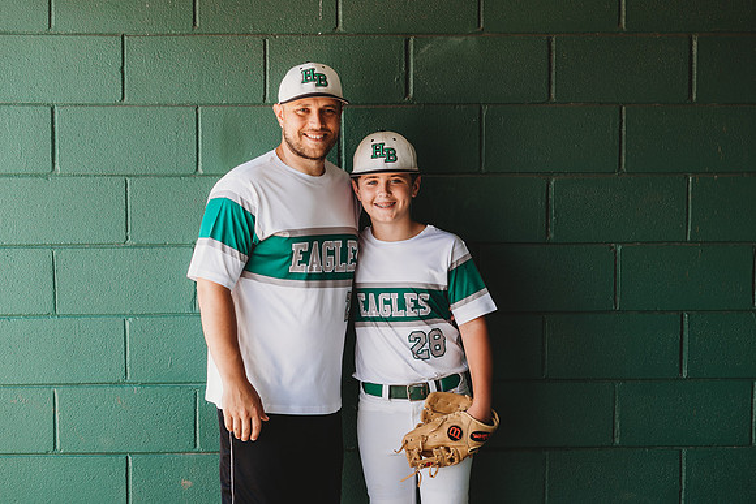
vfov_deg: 16.1
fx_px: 1785
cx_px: 378
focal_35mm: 85
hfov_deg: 23.9
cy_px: 252
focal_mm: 85
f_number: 2.8
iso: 100
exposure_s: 1/160
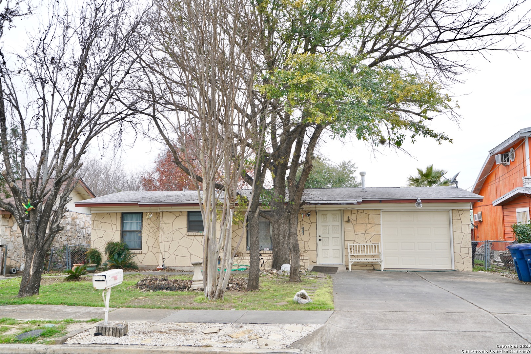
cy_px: 177
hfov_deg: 54.4
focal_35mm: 35
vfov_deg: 37.9
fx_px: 516
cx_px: 266
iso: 100
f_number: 5.6
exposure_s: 1/30
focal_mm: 35
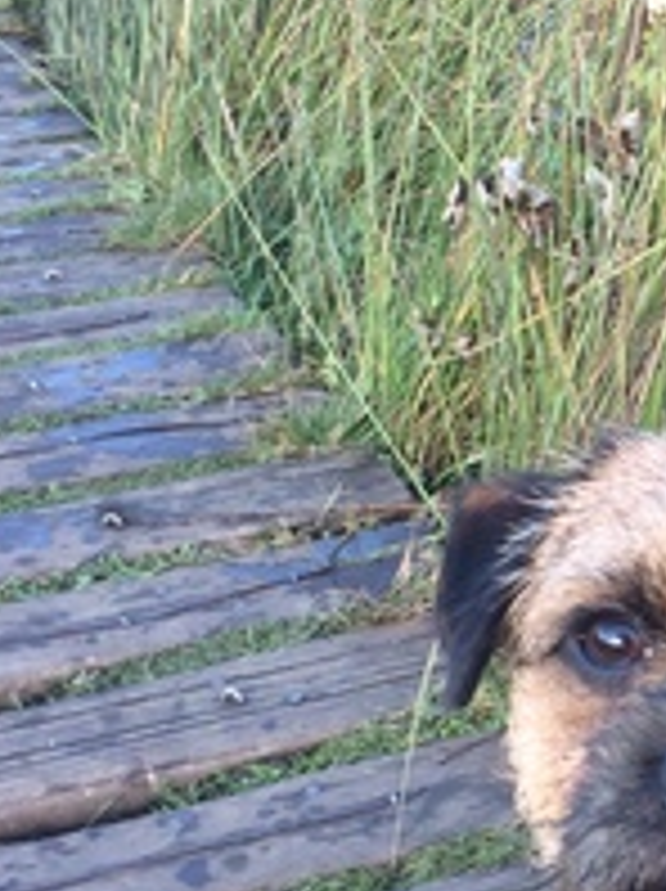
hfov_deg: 15.7
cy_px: 729
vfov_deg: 21.3
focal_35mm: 91
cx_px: 774
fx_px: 2339
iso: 50
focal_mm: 4.12
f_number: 2.2
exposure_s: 1/120
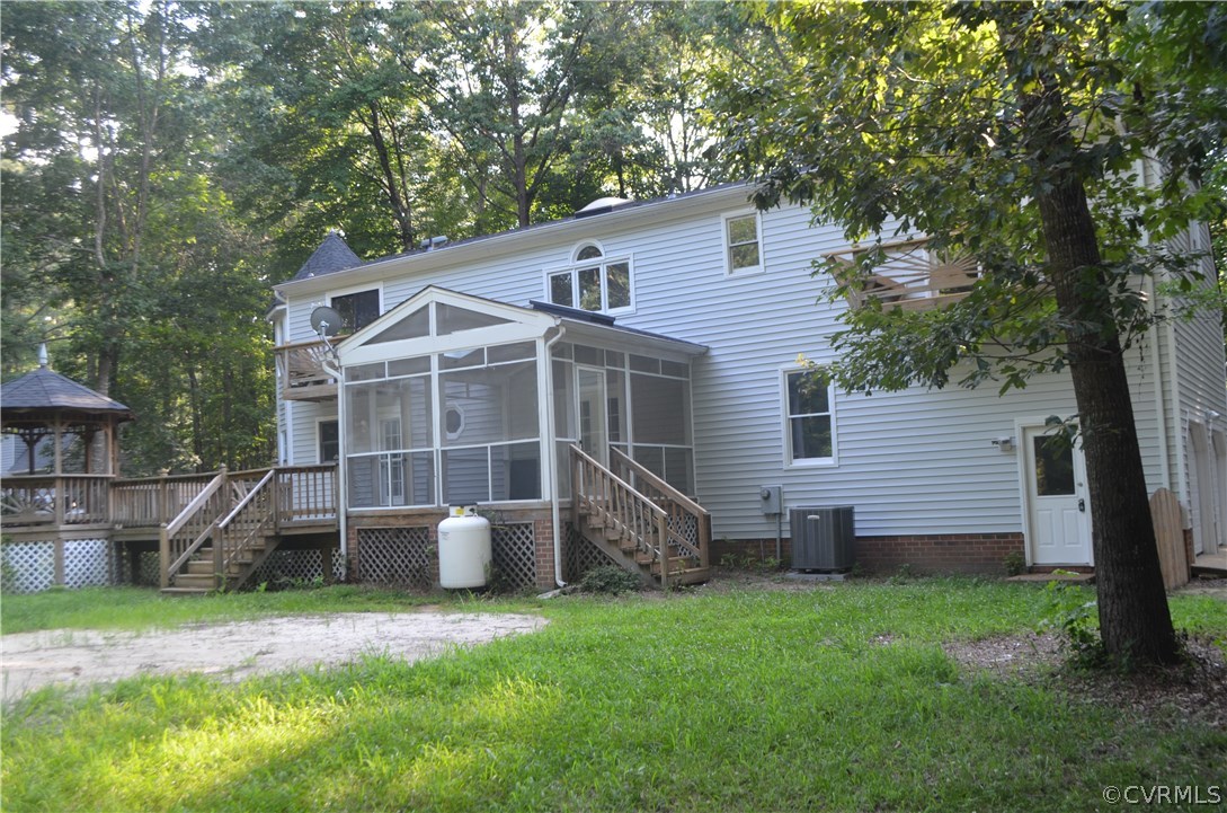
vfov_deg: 39.8
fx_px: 1122
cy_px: 406
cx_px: 614
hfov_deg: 57.3
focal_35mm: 33
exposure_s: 1/60
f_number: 5.6
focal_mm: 22
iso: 250
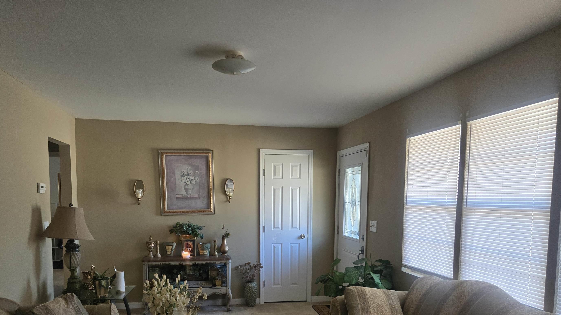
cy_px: 233
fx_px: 416
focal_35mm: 28
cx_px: 264
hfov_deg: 67.9
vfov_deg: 40.4
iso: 250
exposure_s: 1/120
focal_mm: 5.4
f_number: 1.8
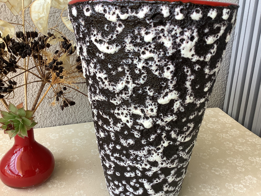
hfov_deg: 58.4
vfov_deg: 45.4
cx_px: 130
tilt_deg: -18.5
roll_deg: -1.3
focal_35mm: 31
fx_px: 234
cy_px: 98
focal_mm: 3.3
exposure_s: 1/100
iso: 50
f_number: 2.4
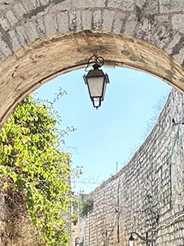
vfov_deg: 21.4
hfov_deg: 16.2
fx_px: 644
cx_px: 95
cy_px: 167
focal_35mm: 91
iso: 50
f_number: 1.5
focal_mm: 5.7
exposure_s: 1/1751
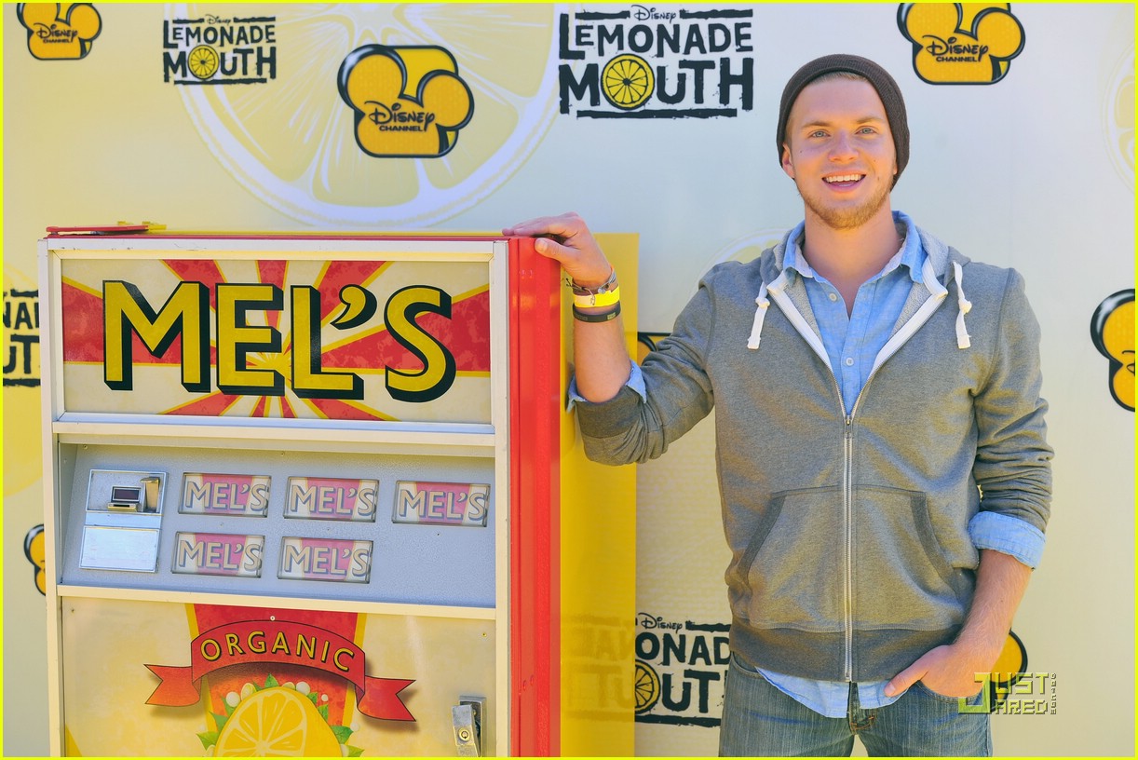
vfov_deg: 19.5
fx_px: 2214
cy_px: 380
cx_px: 569
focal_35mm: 70
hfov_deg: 28.8
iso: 250
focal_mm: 70
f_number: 5
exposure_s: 1/400
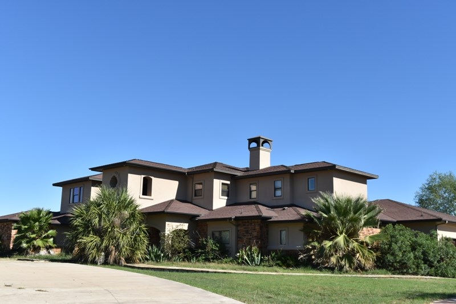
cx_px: 228
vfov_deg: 33.0
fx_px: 513
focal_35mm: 40
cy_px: 152
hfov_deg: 47.9
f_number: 8
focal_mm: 27
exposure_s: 1/640
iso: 200
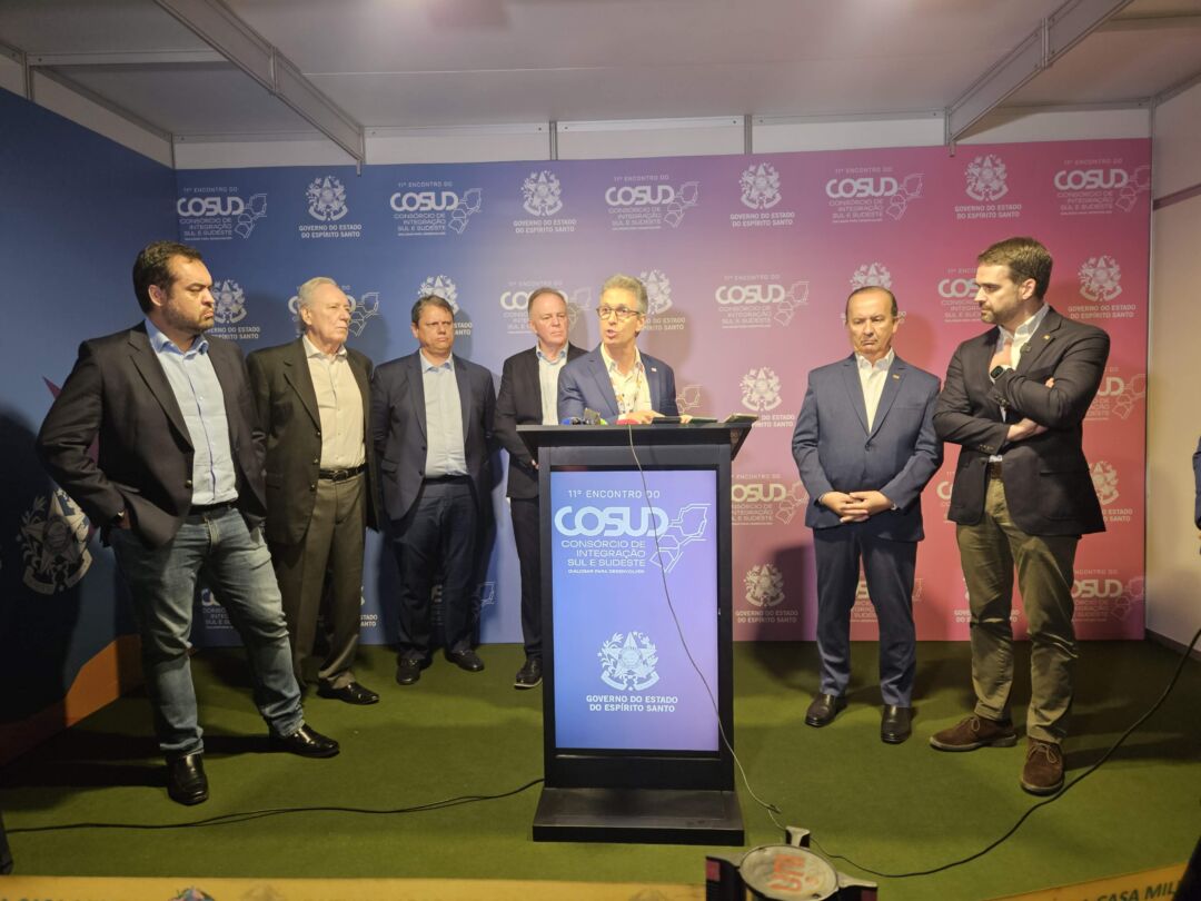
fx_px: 798
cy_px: 450
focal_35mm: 23
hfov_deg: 73.9
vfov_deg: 58.9
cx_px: 600
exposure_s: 1/170
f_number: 1.8
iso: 320
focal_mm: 5.4
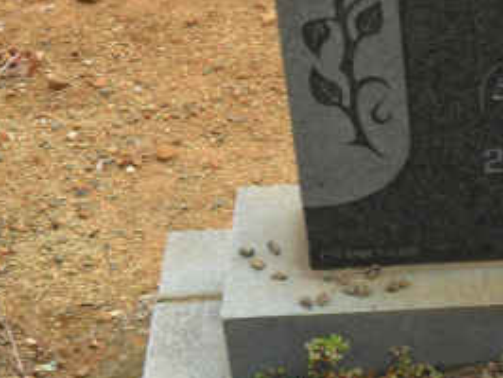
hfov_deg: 12.7
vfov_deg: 9.9
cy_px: 74
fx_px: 2182
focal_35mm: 150
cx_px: 686
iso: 100
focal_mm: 9.3
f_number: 5
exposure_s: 1/125
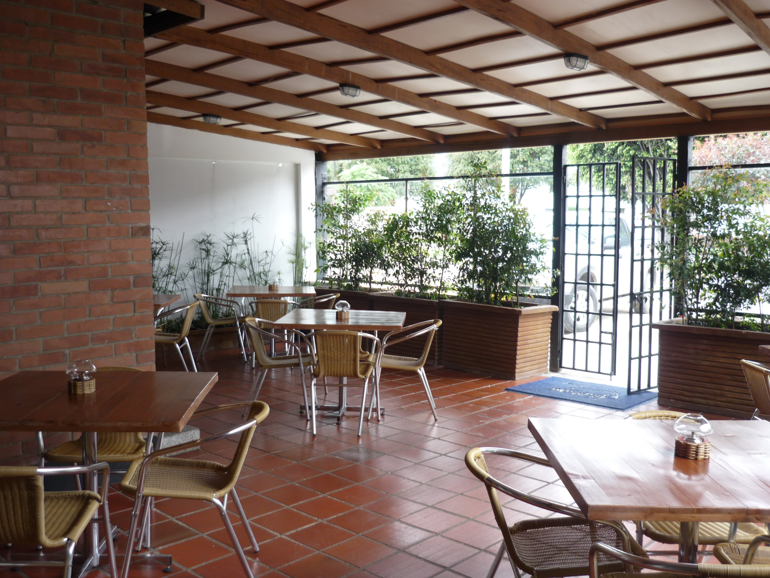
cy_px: 289
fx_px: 734
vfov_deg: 42.9
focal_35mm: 33
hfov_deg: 55.4
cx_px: 385
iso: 100
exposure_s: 1/40
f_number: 2.8
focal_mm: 5.5
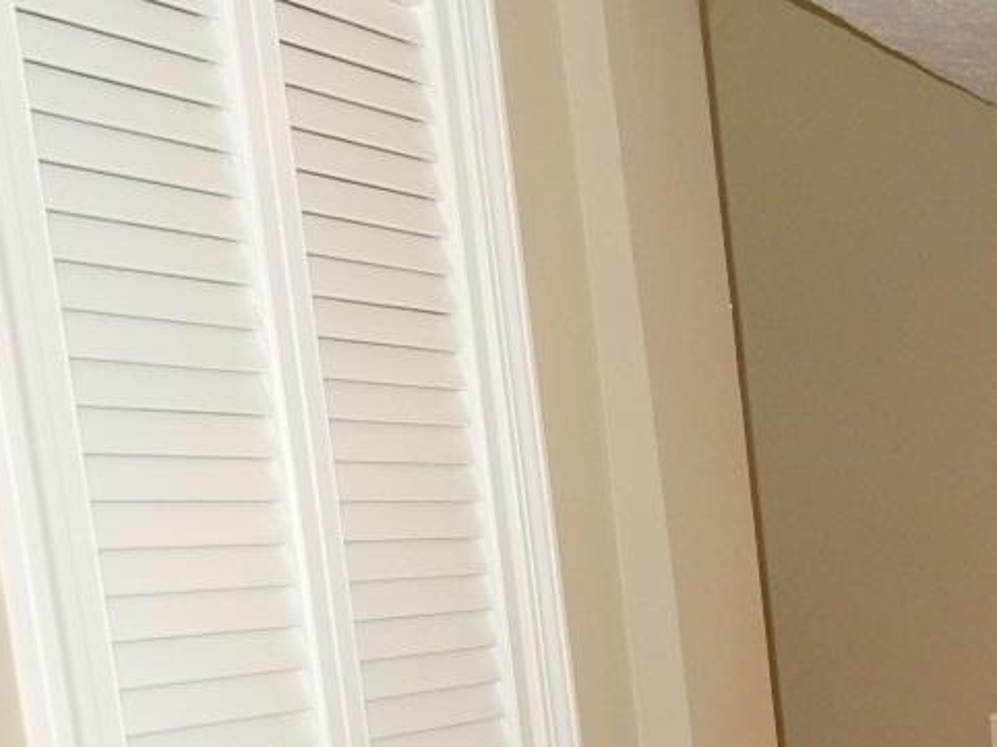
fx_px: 2389
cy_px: 942
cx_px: 1245
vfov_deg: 16.8
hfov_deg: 21.6
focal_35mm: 83
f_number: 3.7
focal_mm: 4.5
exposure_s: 1/30
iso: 220
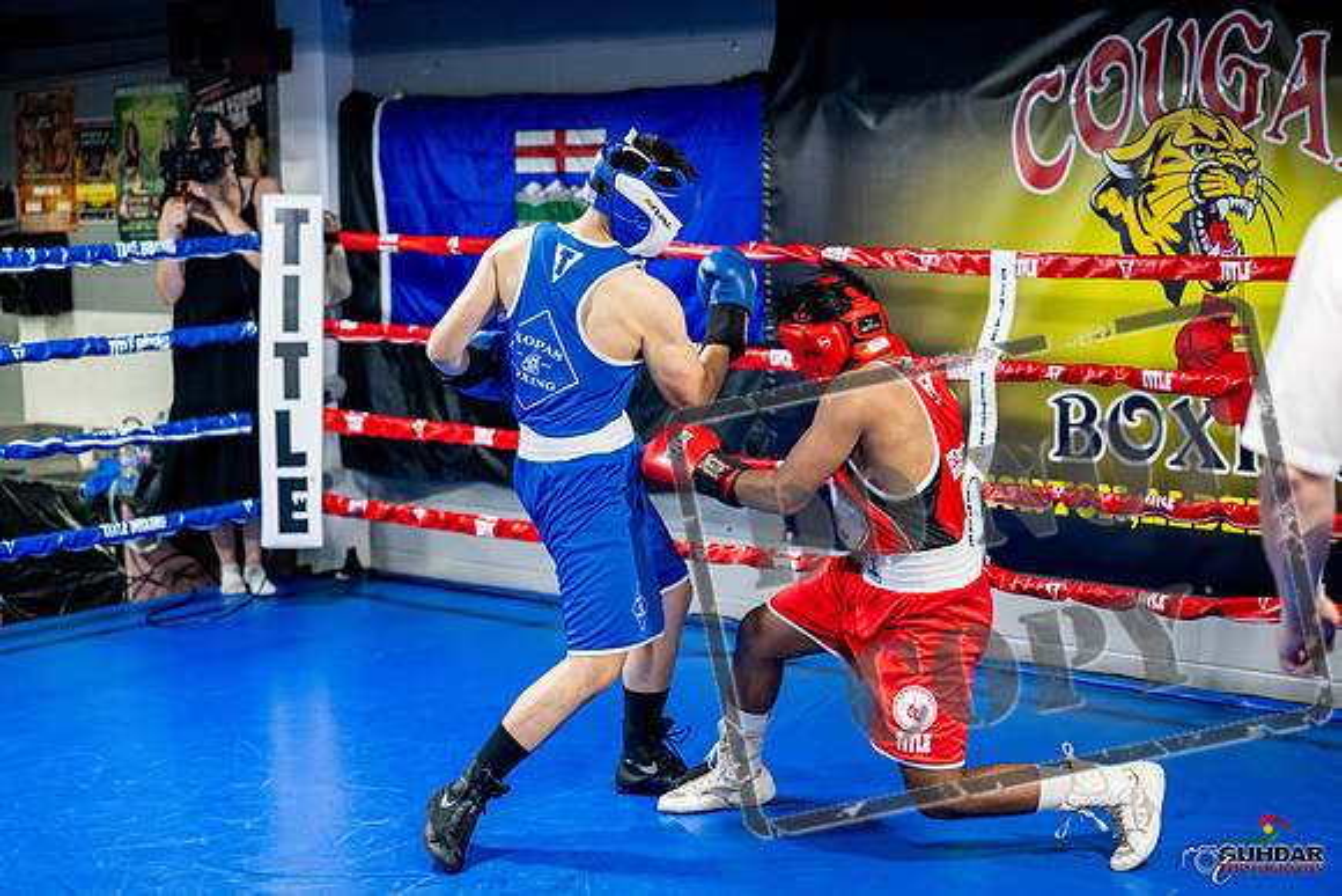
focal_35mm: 60
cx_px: 671
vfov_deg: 22.6
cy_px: 448
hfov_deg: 33.4
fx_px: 2237
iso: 4000
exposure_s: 1/800
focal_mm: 60
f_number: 2
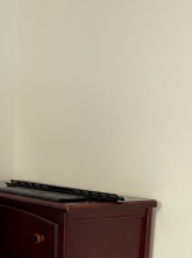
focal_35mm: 92
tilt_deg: -14.6
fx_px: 683
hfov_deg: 16.0
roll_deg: -2.0
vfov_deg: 19.7
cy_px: 332
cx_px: 71
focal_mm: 5.96
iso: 400
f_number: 1.6
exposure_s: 1/60
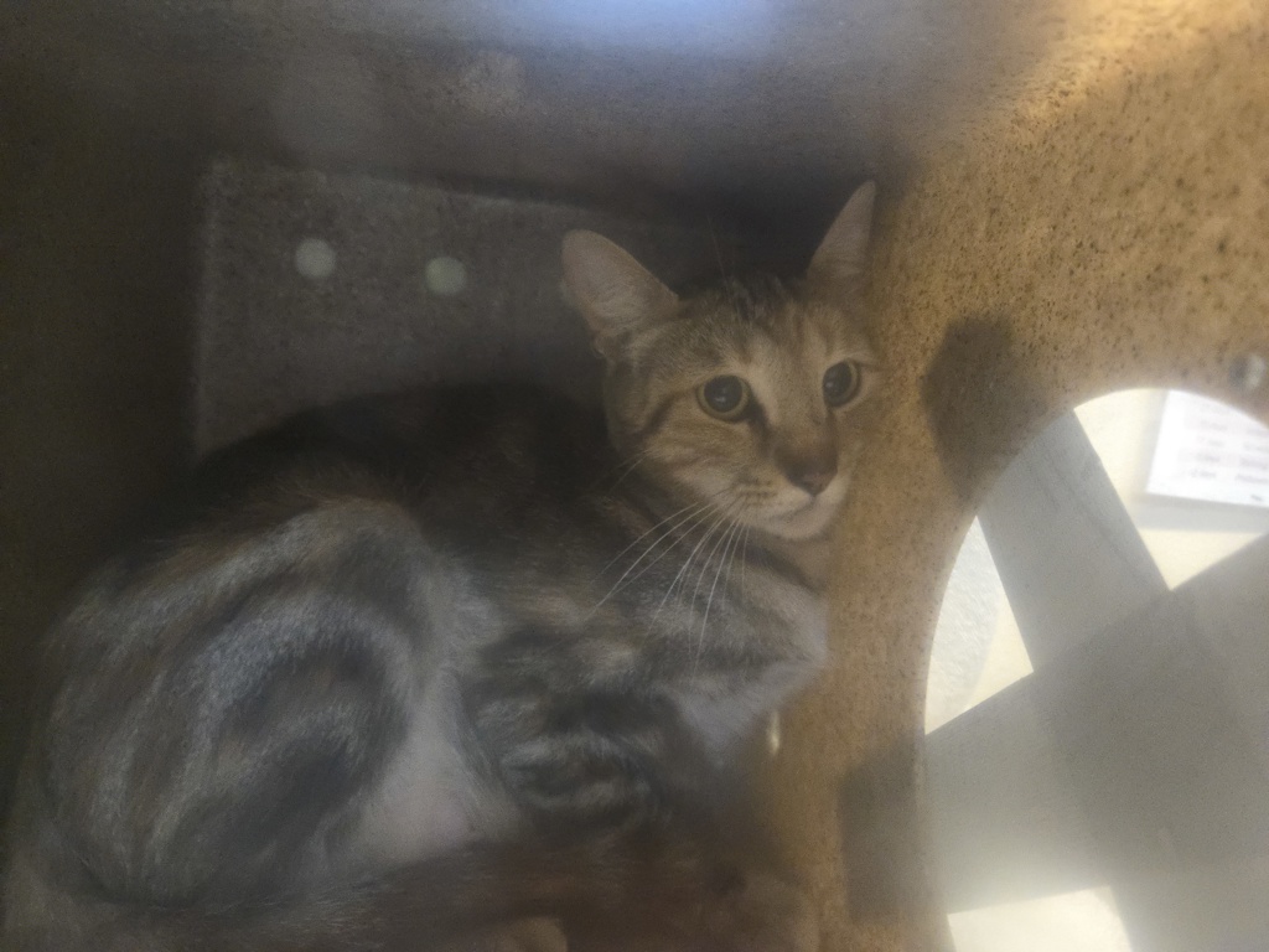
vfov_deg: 58.9
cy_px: 476
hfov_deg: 73.9
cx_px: 634
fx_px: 843
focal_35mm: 23
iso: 1250
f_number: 1.8
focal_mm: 5.4
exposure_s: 1/34
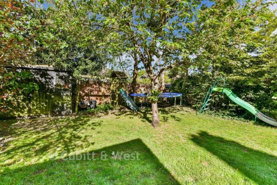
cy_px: 92
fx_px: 115
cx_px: 138
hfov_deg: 100.4
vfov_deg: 77.4
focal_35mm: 15
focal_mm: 10
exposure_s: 1/250
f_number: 8
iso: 160
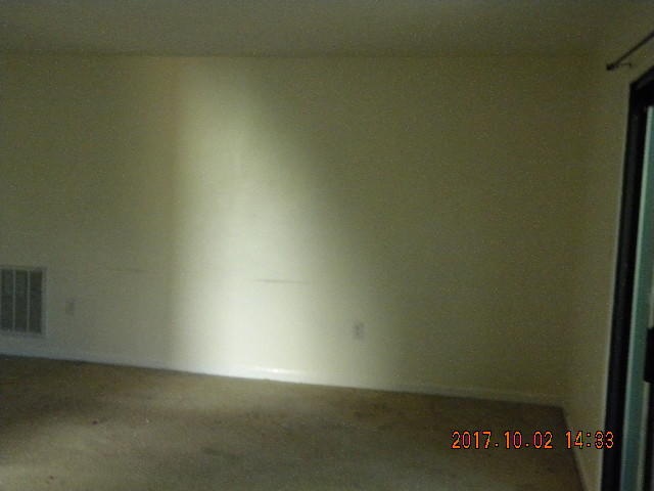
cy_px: 246
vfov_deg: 35.1
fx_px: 775
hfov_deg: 45.8
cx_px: 327
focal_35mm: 41
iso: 800
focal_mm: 7.3
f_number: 3.8
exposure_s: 1/40.4
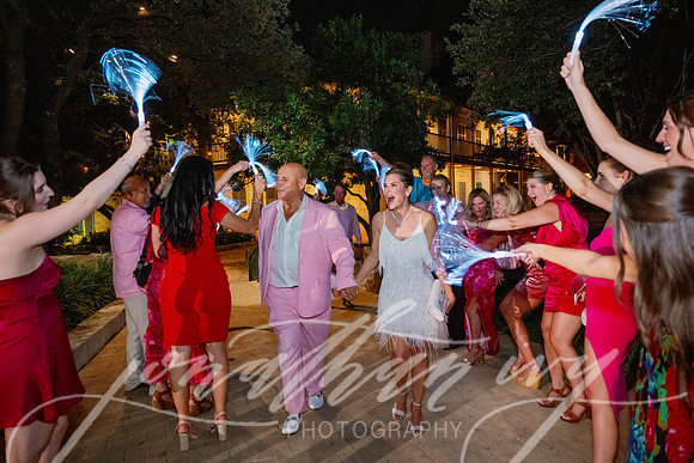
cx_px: 347
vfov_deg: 53.2
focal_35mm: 24
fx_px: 463
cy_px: 232
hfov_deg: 73.7
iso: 4000
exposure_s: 1/125
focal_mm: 24
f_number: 3.5
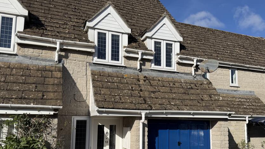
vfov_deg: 36.5
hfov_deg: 61.0
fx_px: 225
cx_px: 137
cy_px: 94
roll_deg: -1.0
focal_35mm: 32
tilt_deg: +6.4
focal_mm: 6.76
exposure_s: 1/7353
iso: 80
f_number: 1.78
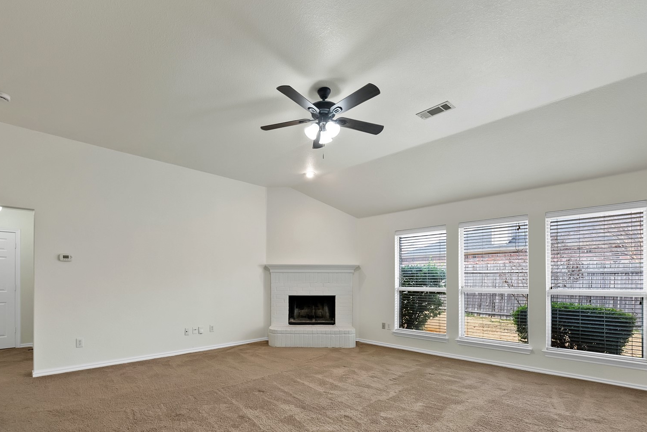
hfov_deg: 96.3
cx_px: 289
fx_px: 288
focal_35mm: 16
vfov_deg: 71.8
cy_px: 285
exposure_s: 1/5
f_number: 9
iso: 640
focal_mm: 12
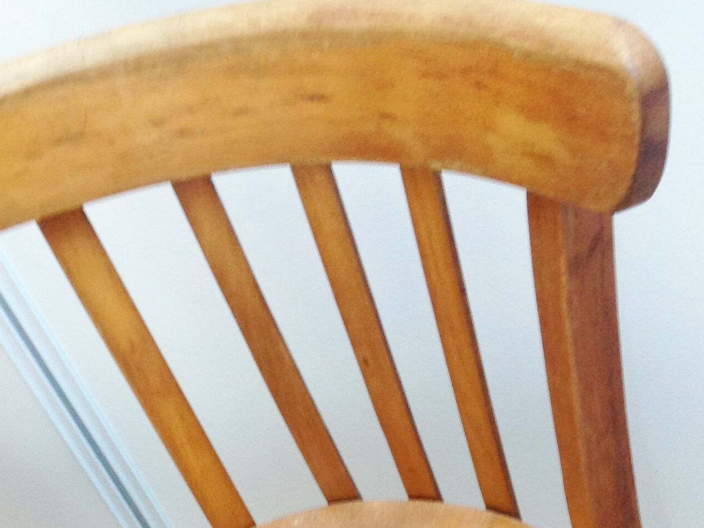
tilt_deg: -45.7
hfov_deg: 27.3
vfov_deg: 19.4
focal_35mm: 71
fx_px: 1444
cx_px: 245
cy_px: 658
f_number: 2.4
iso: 100
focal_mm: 4.28
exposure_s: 1/15
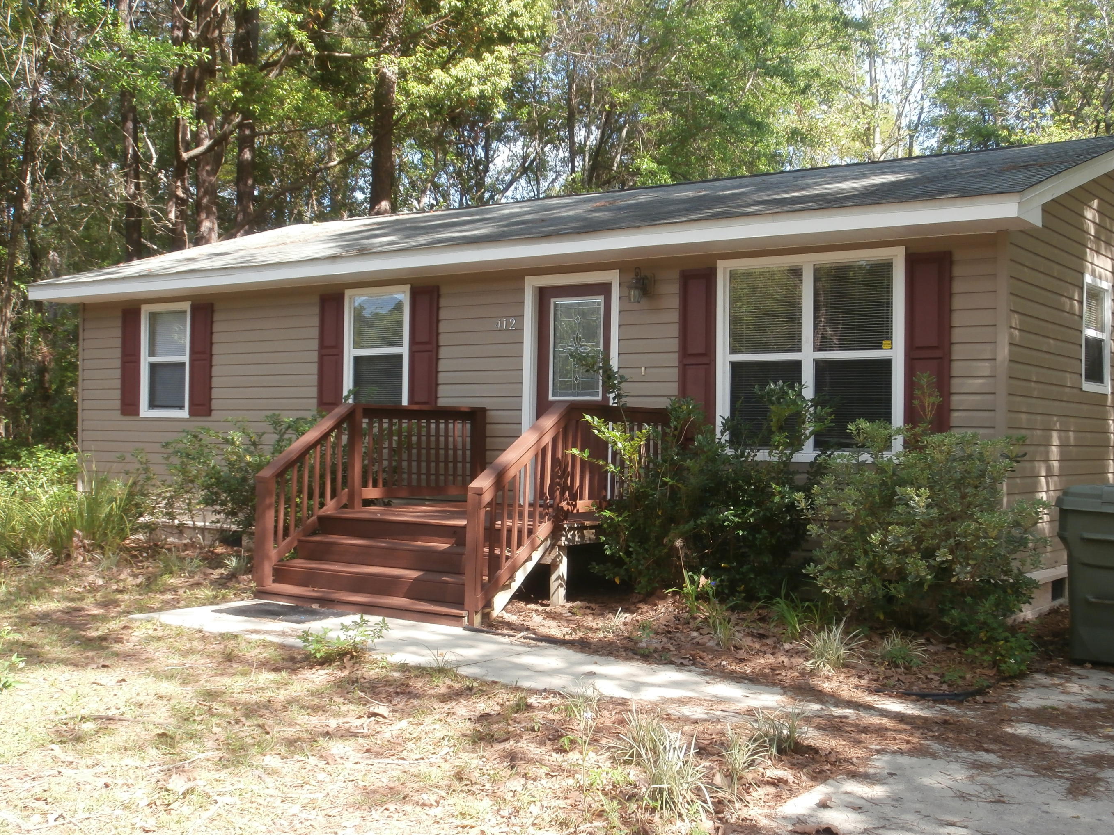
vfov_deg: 34.4
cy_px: 418
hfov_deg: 44.8
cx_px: 599
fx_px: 1352
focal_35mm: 42
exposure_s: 1/125
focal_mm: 6.67
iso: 100
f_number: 3.9
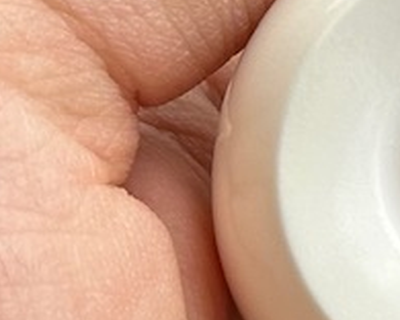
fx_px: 3646
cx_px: 978
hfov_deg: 6.0
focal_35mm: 308
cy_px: -66
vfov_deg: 5.0
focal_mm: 6.86
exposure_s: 1/690
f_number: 1.78
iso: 64
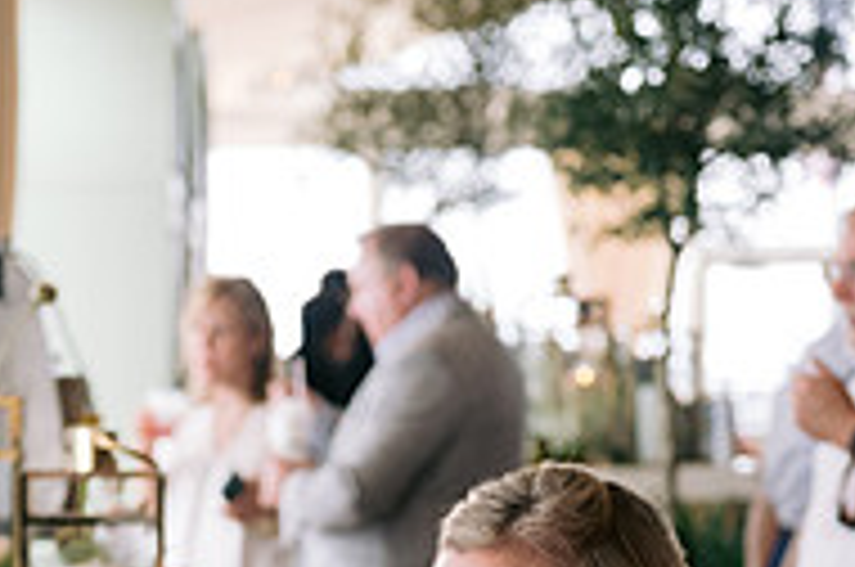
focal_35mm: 153
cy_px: 835
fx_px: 3628
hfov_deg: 13.4
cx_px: 252
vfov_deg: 8.7
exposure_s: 1/320
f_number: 2.8
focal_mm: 50
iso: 800
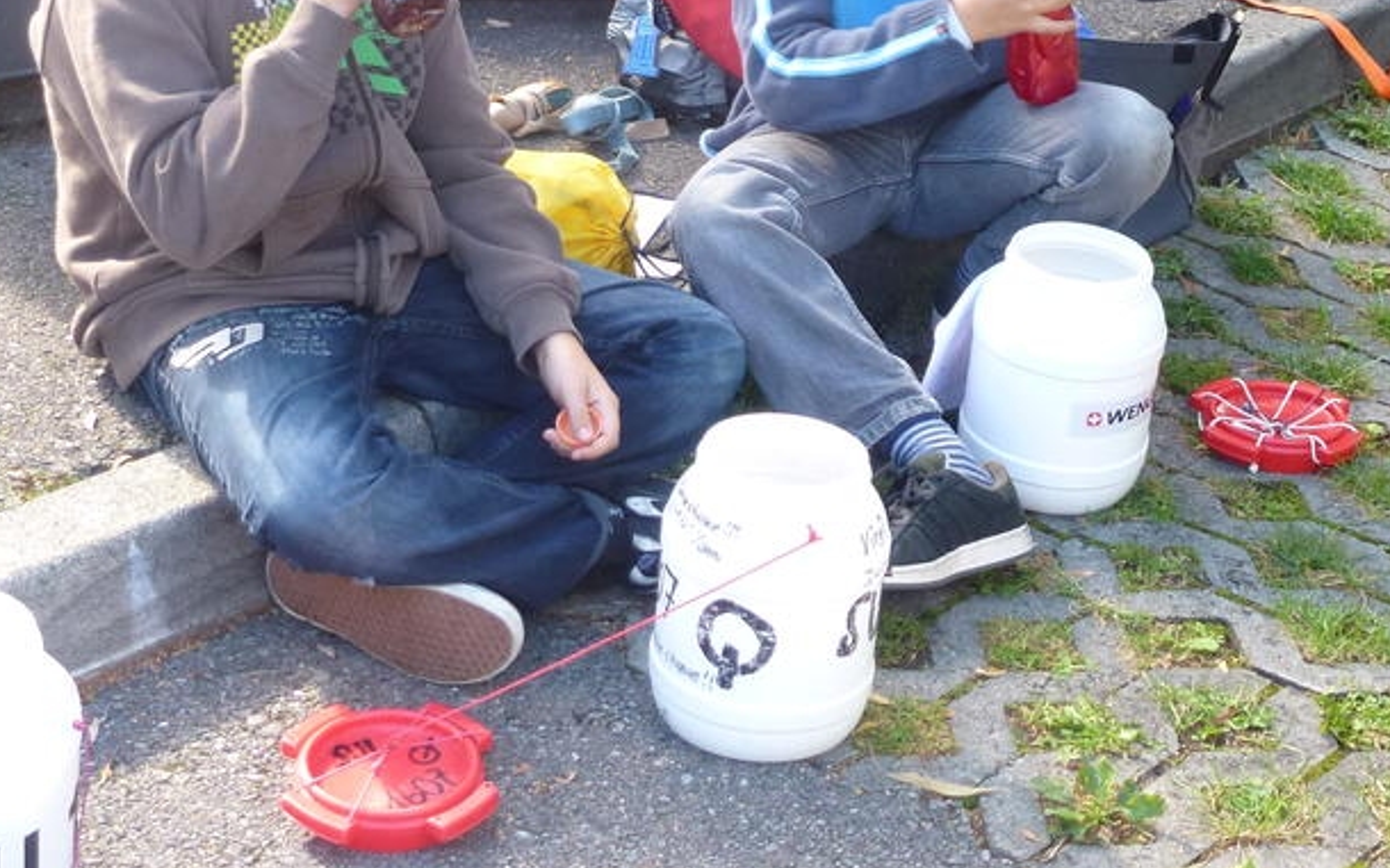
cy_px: 103
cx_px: 736
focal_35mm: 73
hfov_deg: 28.2
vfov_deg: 17.6
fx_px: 2765
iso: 160
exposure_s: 1/80
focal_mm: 7.4
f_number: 3.9
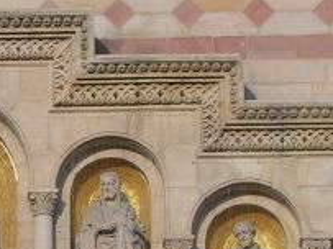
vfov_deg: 5.0
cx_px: -90
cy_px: 236
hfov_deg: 6.6
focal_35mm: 296
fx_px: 2846
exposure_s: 1/367
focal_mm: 15.2
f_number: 4.5
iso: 50
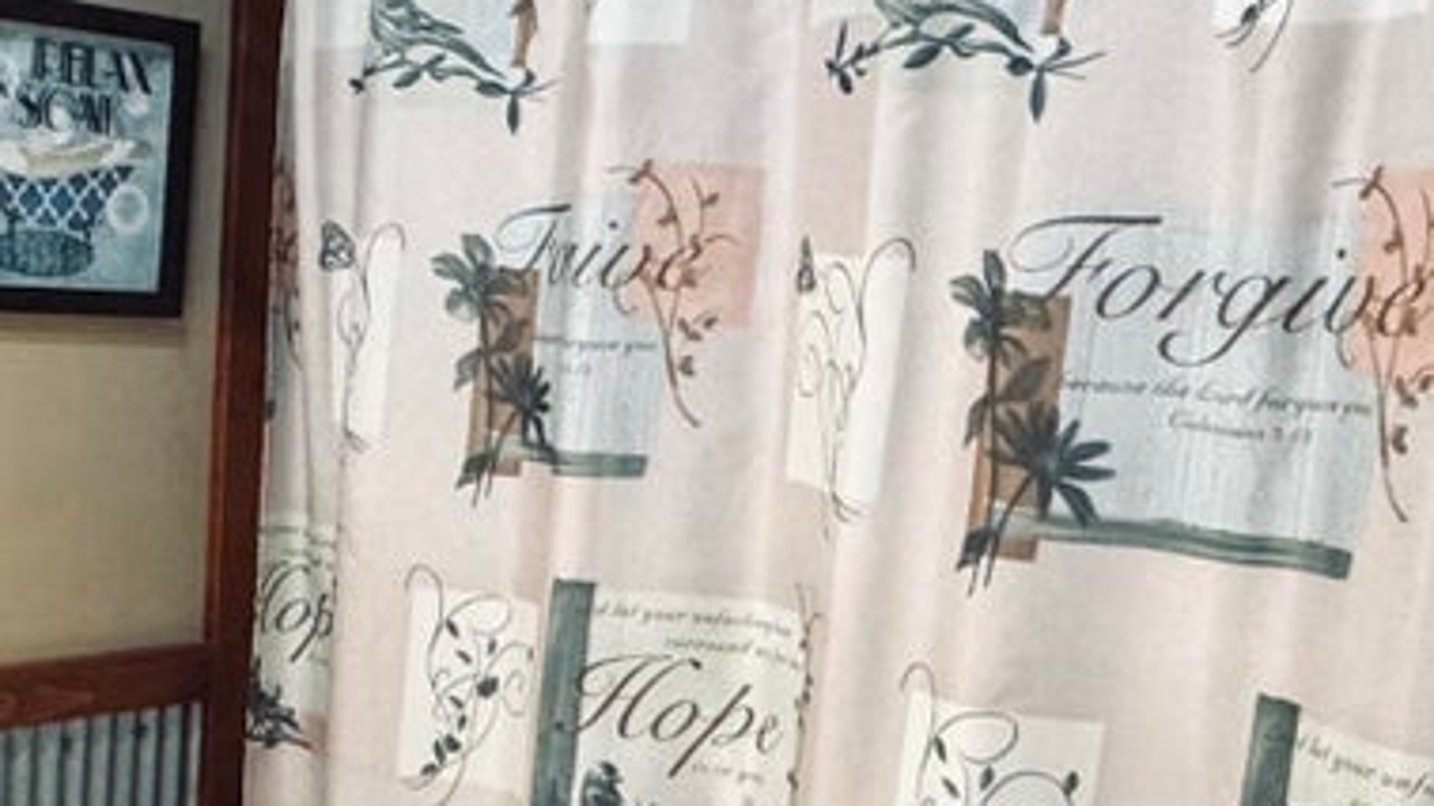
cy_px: 522
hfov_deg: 35.7
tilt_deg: -8.8
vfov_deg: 21.8
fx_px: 2091
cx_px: 157
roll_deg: -2.8
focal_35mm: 55
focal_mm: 2.22
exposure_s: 1/60
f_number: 2.2
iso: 250
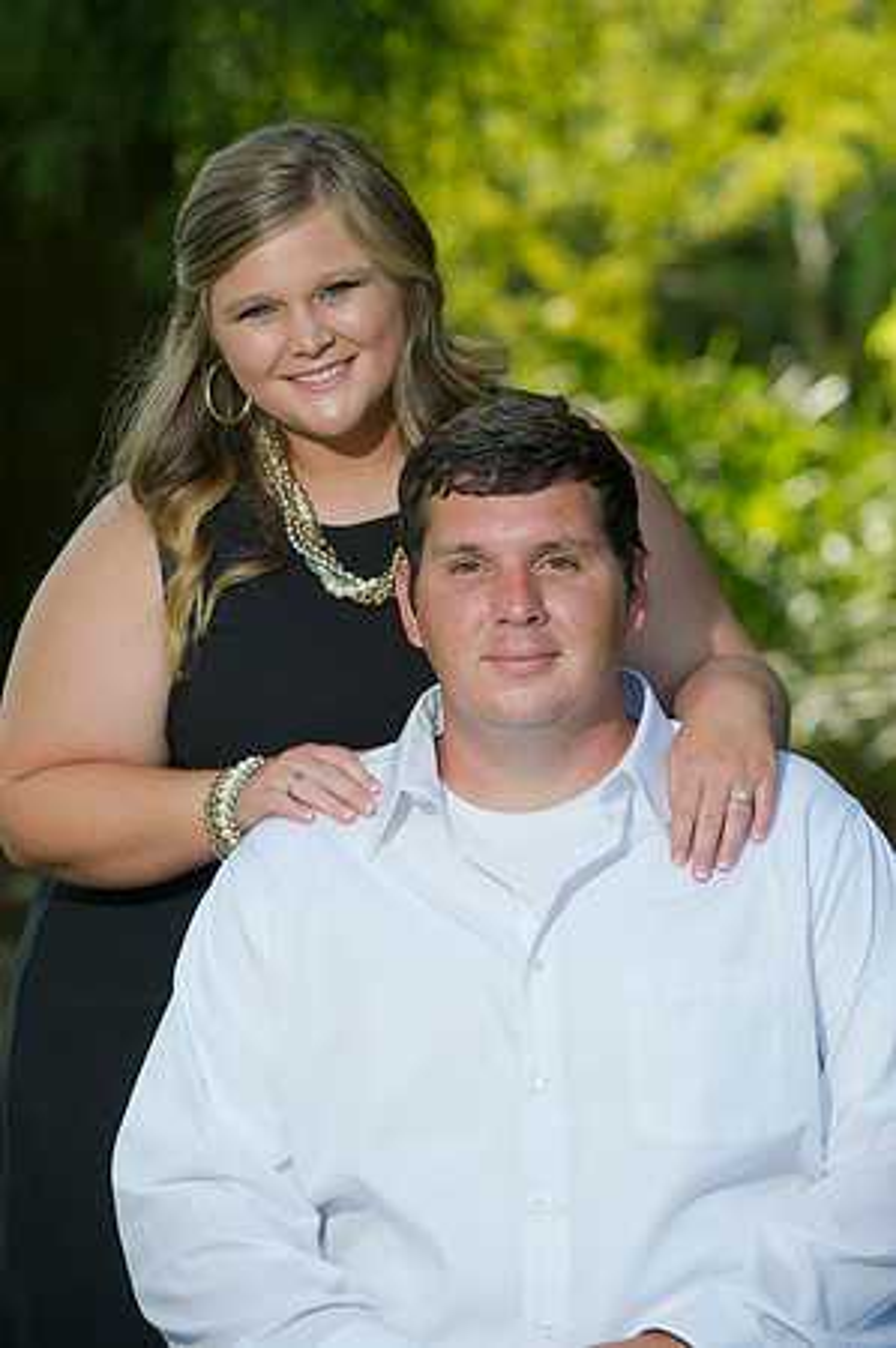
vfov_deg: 12.9
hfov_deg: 8.6
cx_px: 448
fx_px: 5987
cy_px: 674
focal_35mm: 160
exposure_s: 1/250
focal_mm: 160
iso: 320
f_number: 4.5
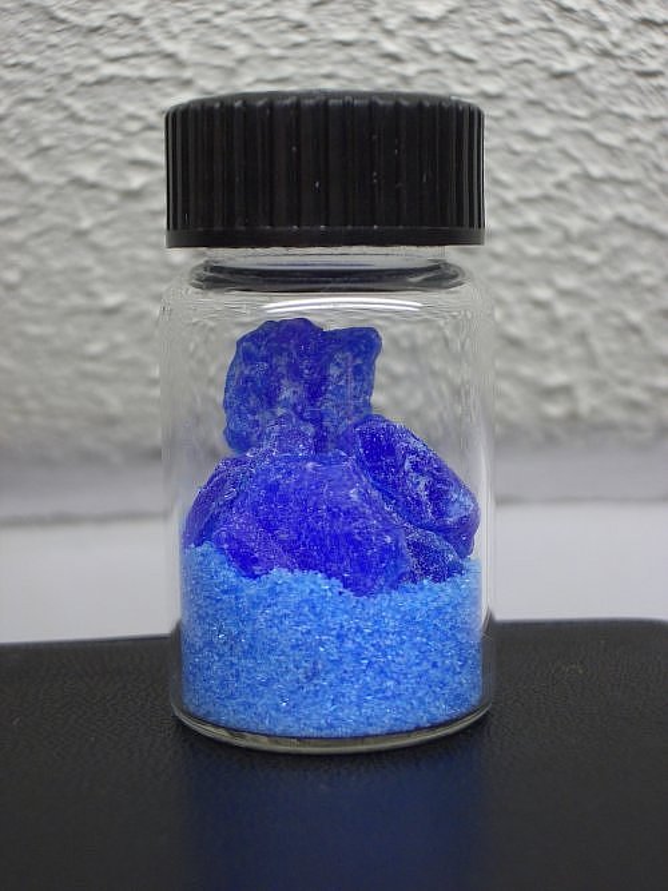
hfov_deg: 23.6
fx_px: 1596
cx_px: 334
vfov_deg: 31.2
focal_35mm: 62
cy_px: 446
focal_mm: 10.2
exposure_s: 1/80
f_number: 3.5
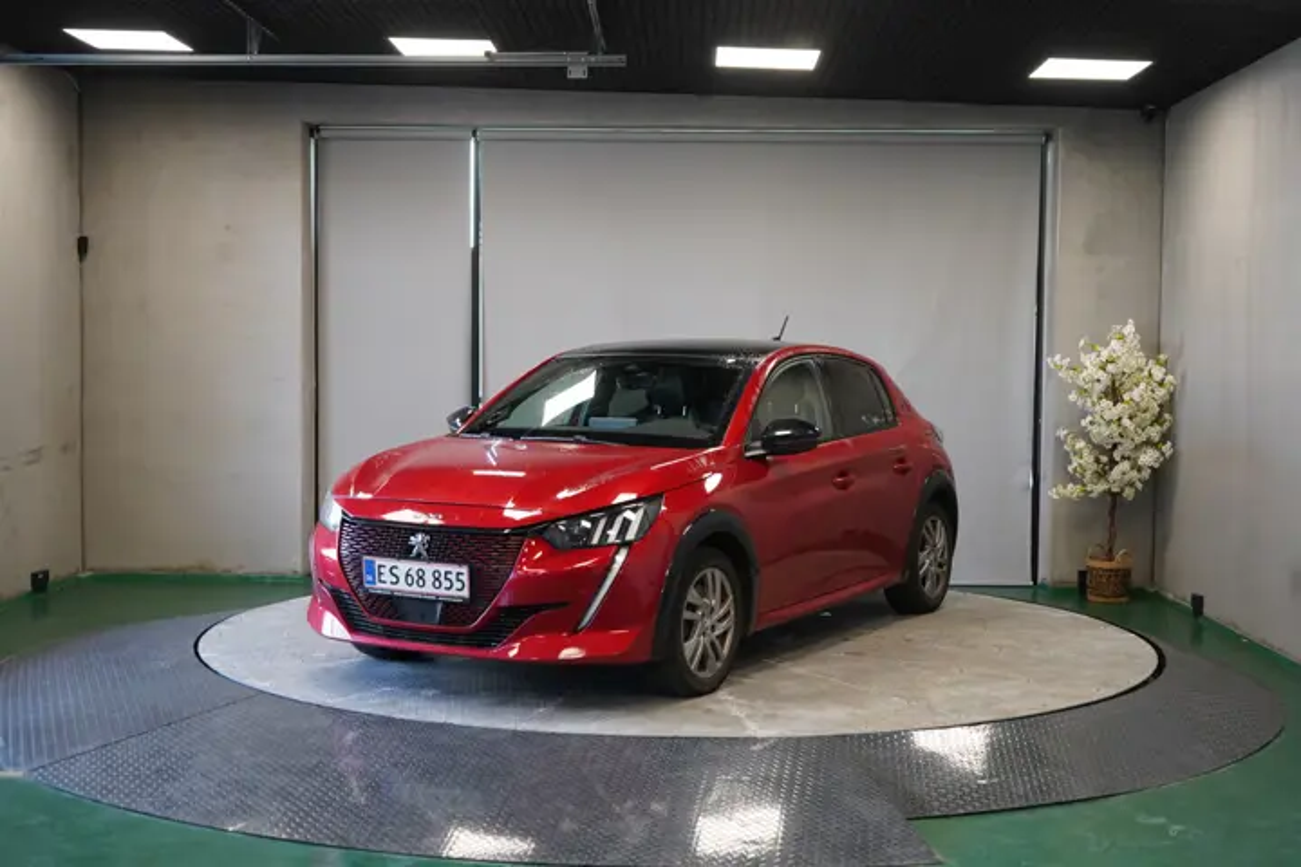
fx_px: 1590
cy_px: 434
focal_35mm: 44
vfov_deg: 30.5
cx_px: 650
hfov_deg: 44.5
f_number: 4.5
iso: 1600
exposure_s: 1/160
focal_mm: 44
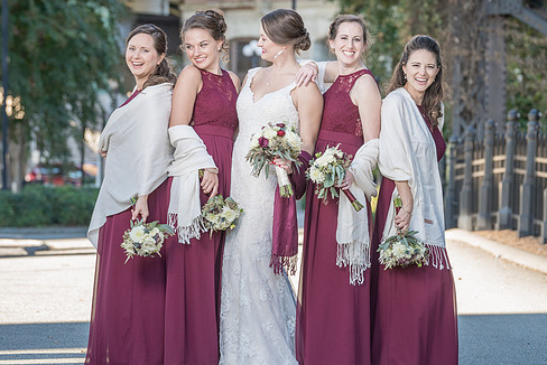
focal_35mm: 204
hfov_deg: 10.1
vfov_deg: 6.7
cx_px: 299
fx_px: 3101
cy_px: 168
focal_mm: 156
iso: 640
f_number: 5.6
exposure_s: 1/200
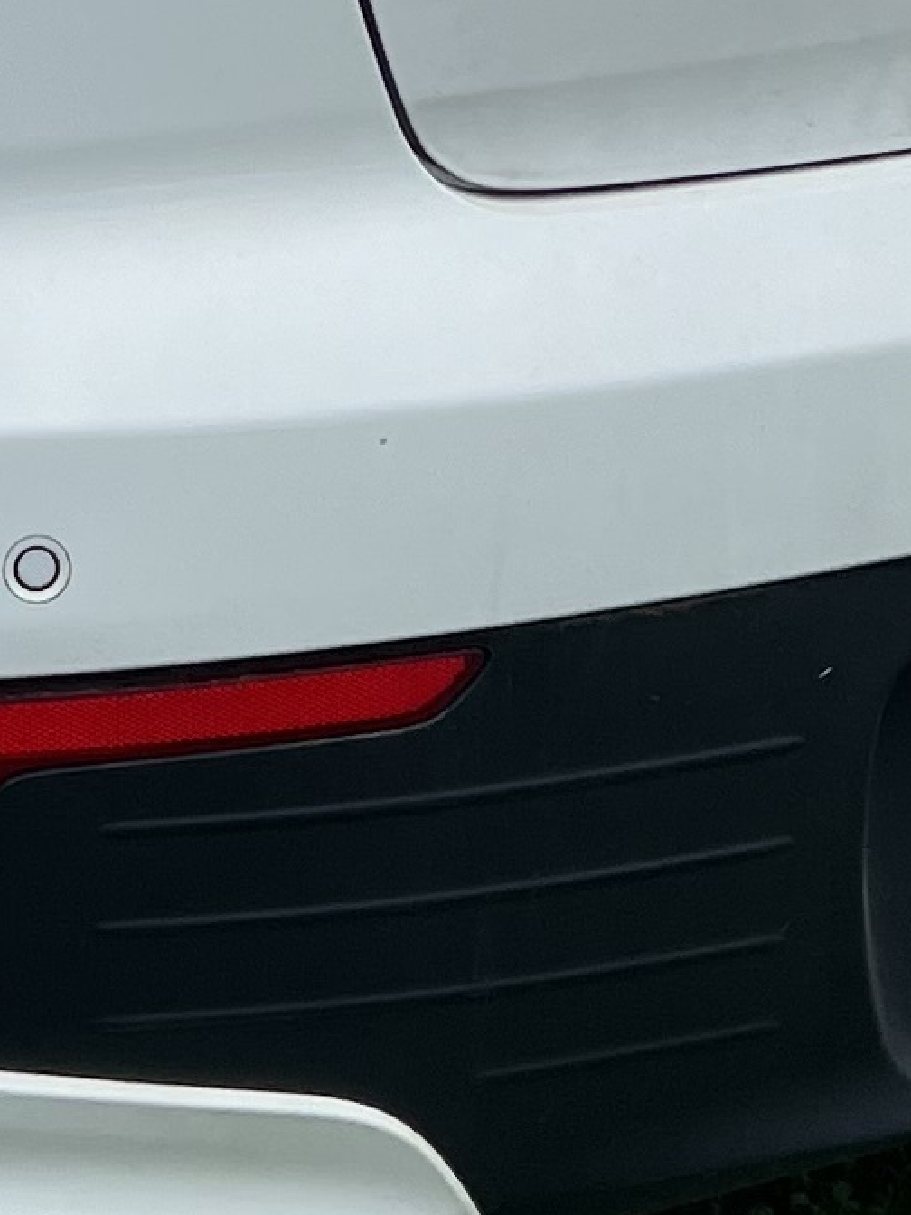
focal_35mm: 156
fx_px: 5474
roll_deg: -1.7
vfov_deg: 12.0
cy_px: -732
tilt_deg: -9.6
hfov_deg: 9.4
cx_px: -164
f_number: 1.5
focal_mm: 5.7
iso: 50
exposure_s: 1/3571
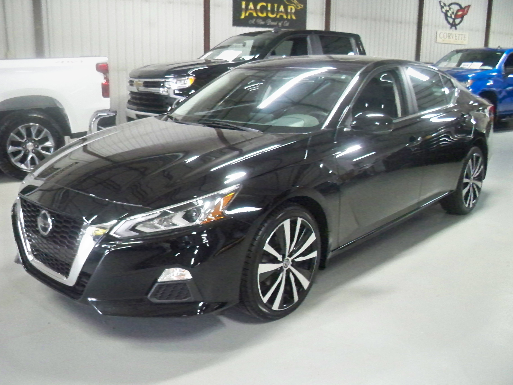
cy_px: 192
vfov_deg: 40.7
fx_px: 519
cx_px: 256
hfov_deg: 52.6
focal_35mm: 35
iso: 2000
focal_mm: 6.3
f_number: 3.1
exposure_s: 1/60
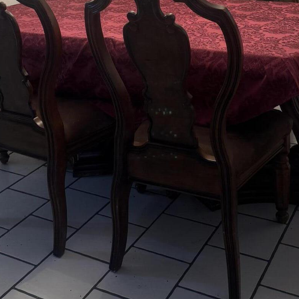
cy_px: -31
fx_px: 528
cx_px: 171
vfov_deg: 28.7
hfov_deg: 31.6
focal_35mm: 54
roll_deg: +1.4
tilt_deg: -5.4
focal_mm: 6.76
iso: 160
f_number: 1.78
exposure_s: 1/120
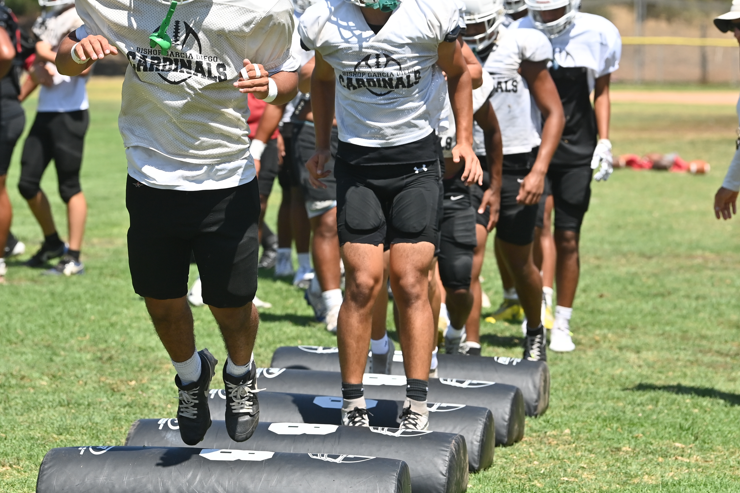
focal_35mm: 204
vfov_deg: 6.7
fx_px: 4193
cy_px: 145
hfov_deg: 10.1
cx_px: 328
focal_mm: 135
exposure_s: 1/2500
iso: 500
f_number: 5.6
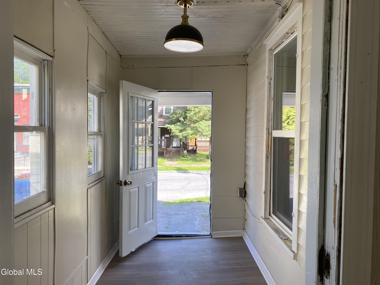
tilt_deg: -1.9
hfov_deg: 67.3
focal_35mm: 26
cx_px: 190
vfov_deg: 53.1
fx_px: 285
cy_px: 142
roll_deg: -0.9
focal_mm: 4.25
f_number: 1.8
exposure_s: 1/177
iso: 32
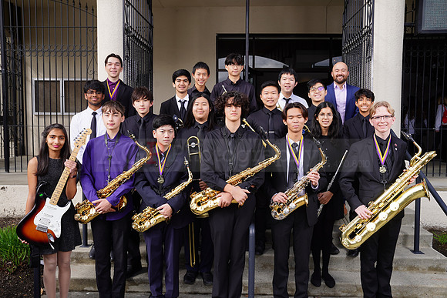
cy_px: 149
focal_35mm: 32
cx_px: 224
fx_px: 397
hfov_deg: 58.7
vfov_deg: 41.1
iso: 100
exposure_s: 1/200
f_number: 6.3
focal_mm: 32
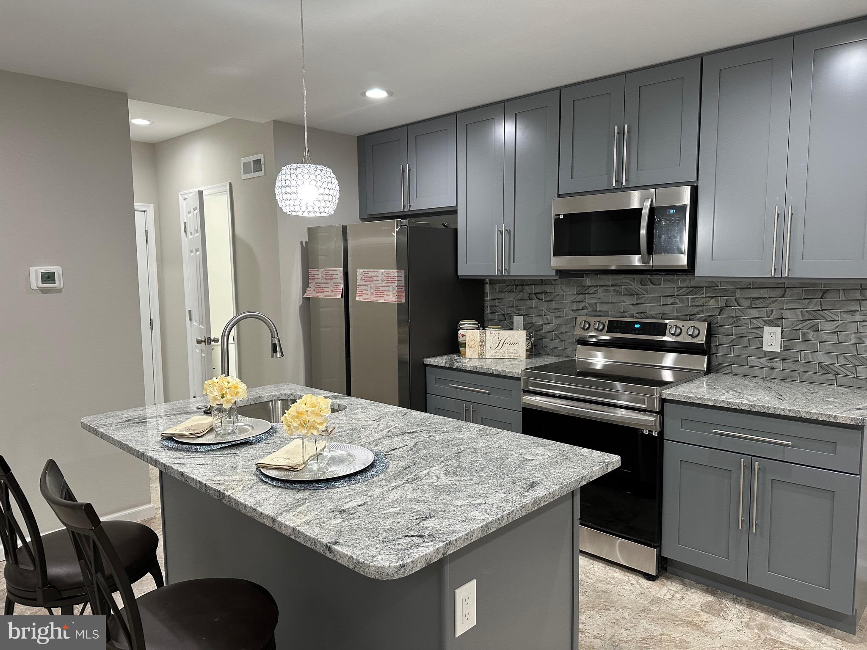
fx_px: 601
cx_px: 434
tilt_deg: -6.1
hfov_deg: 71.6
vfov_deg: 56.8
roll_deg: +0.7
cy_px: 325
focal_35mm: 24
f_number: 1.78
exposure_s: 1/60
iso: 200
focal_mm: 6.86
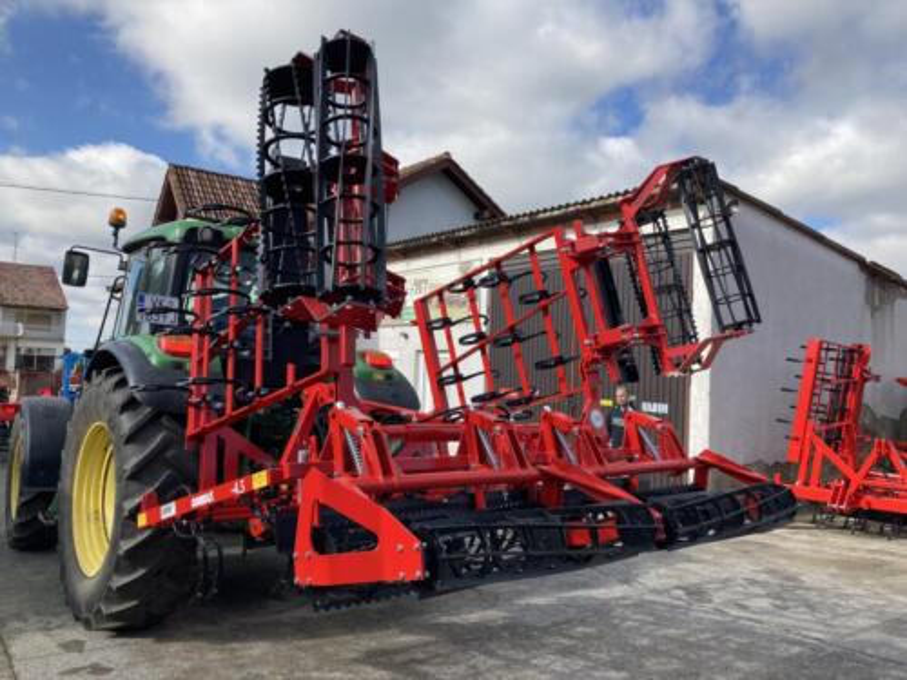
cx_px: 454
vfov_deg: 49.7
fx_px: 734
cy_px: 340
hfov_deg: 63.4
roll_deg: -1.8
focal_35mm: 28
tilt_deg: +1.4
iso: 20
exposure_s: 1/1372
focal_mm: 3.99
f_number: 1.8
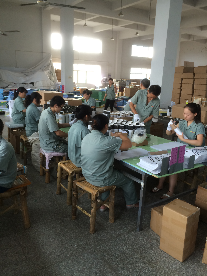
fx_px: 231
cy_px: 138
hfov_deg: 48.2
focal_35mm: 29
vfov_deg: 61.7
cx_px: 104
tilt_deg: -17.5
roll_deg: -2.0
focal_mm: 4.15
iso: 40
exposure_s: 1/40
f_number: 2.2
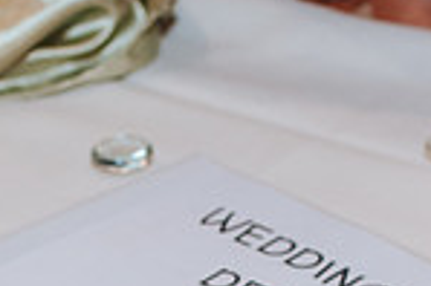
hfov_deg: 10.0
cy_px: 354
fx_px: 2452
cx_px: 95
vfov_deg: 6.6
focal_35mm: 205
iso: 800
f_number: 3.2
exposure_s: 1/200
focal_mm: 35
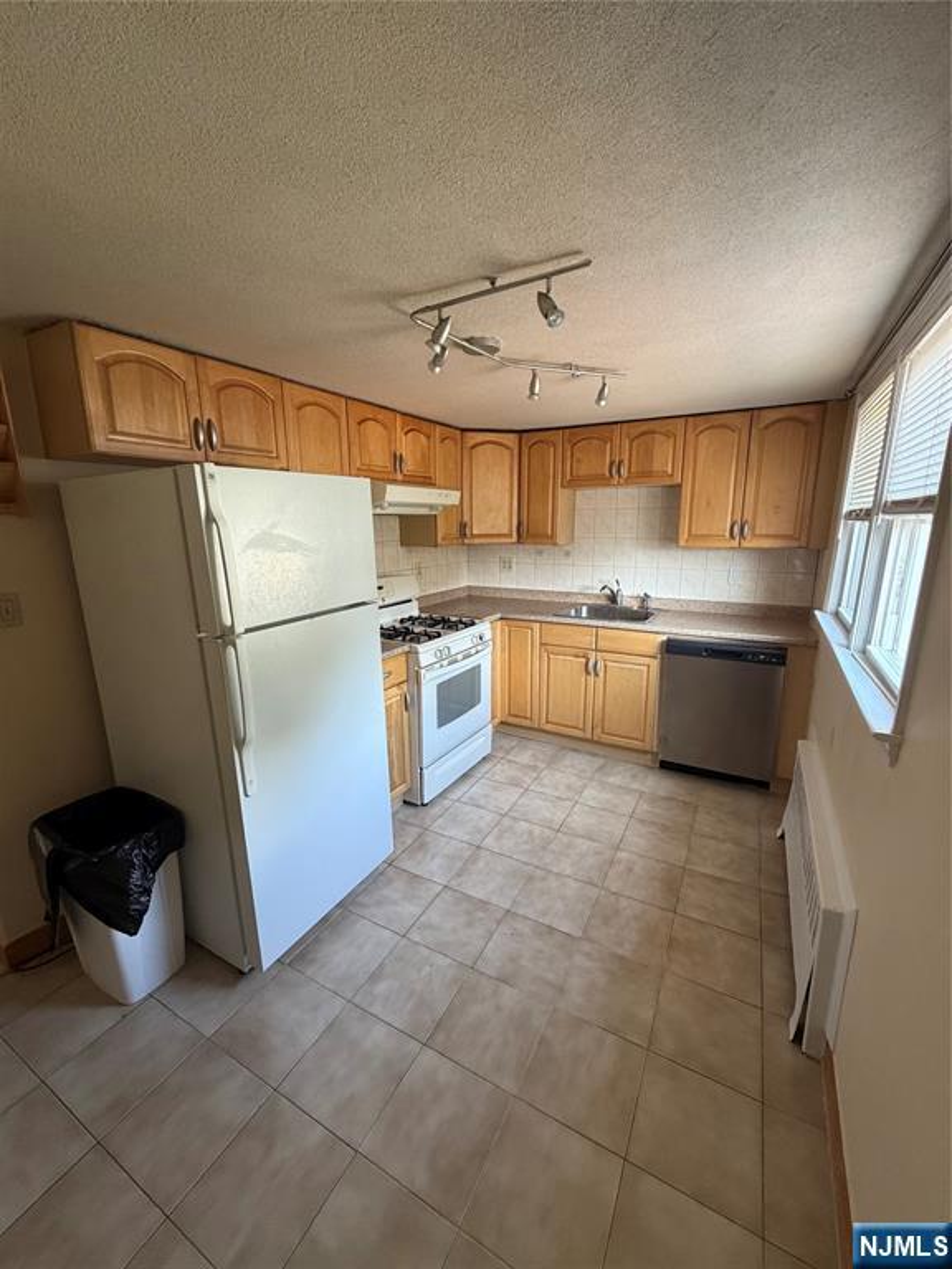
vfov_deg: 102.1
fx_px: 513
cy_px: 634
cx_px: 476
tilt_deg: -12.4
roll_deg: +0.2
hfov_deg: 85.7
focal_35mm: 14
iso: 320
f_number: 2.2
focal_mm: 2.22
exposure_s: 1/101
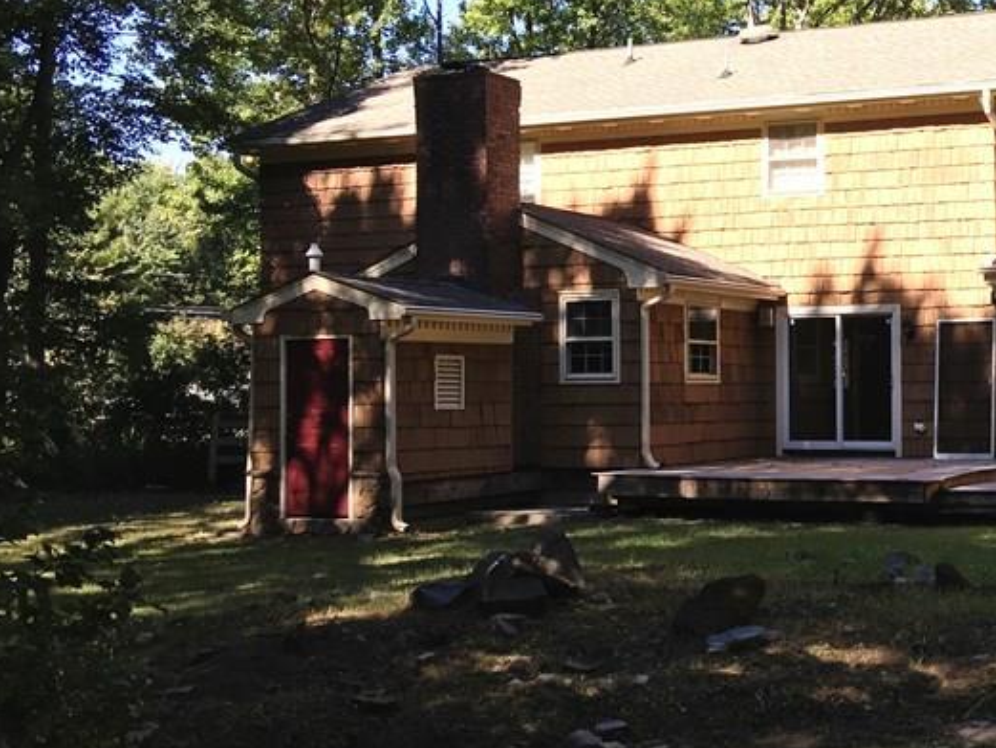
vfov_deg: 25.7
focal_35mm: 57
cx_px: 908
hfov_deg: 32.0
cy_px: 381
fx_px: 1640
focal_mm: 4.15
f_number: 2.2
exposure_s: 1/635
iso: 25
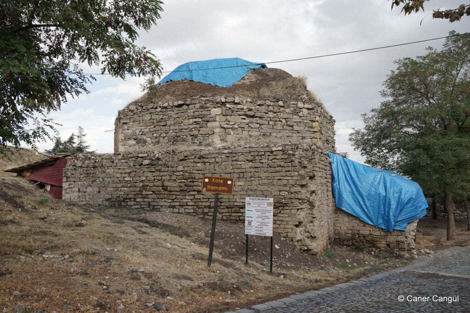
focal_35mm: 29
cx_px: 235
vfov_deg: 45.0
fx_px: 379
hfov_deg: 63.7
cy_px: 156
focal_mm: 29
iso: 100
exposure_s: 1/100
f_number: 9
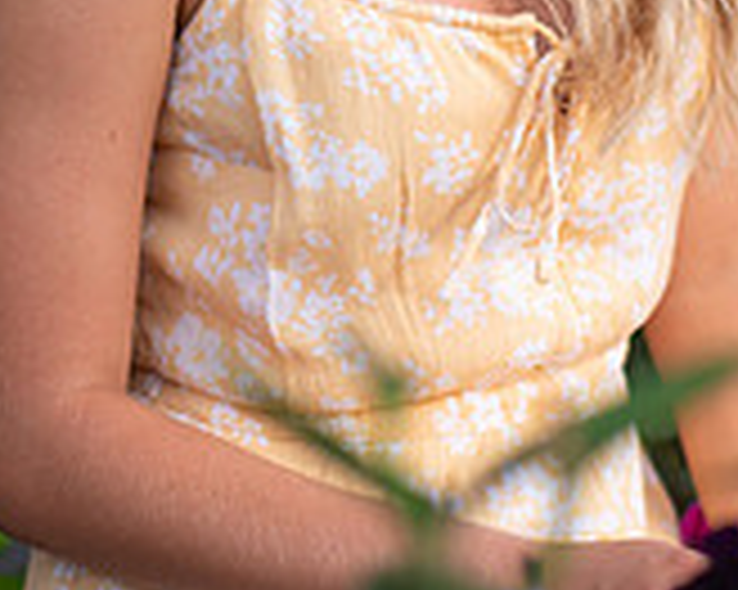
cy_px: -45
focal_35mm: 230
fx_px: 5021
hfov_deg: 8.4
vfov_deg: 6.7
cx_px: 344
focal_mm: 43
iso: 200
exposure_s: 1/500
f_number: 1.6
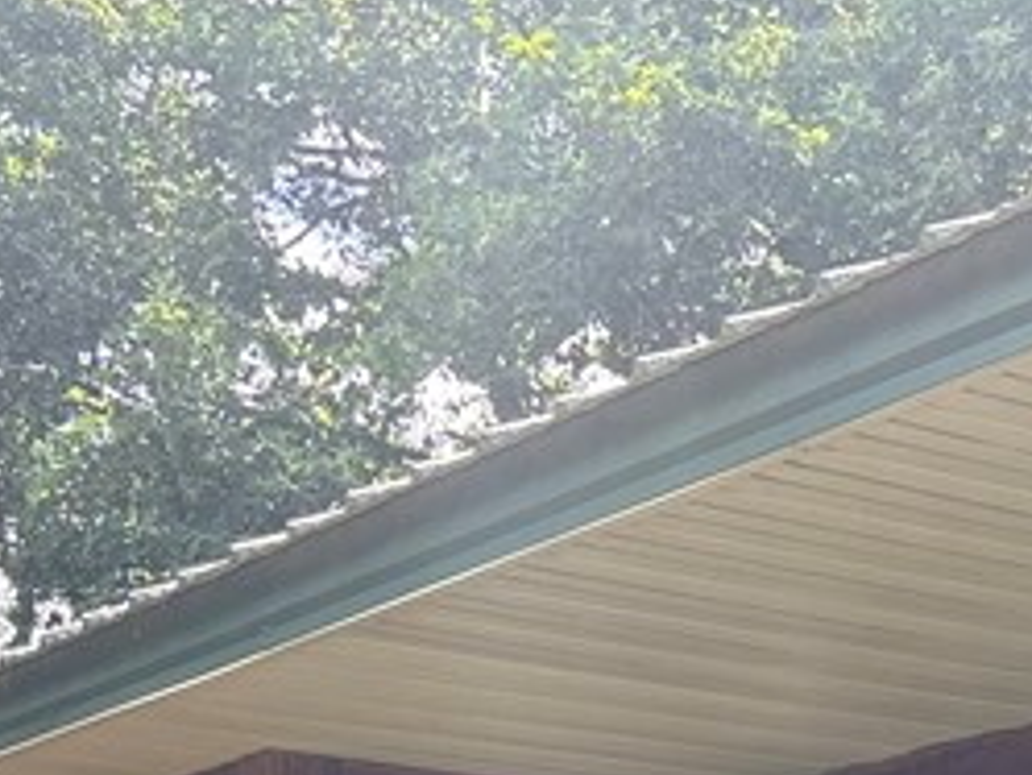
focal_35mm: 107
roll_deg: -0.7
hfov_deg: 17.2
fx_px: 3192
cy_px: 1550
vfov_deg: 12.3
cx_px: 1380
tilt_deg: -3.1
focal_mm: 5.96
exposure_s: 1/517
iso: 50
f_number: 1.6
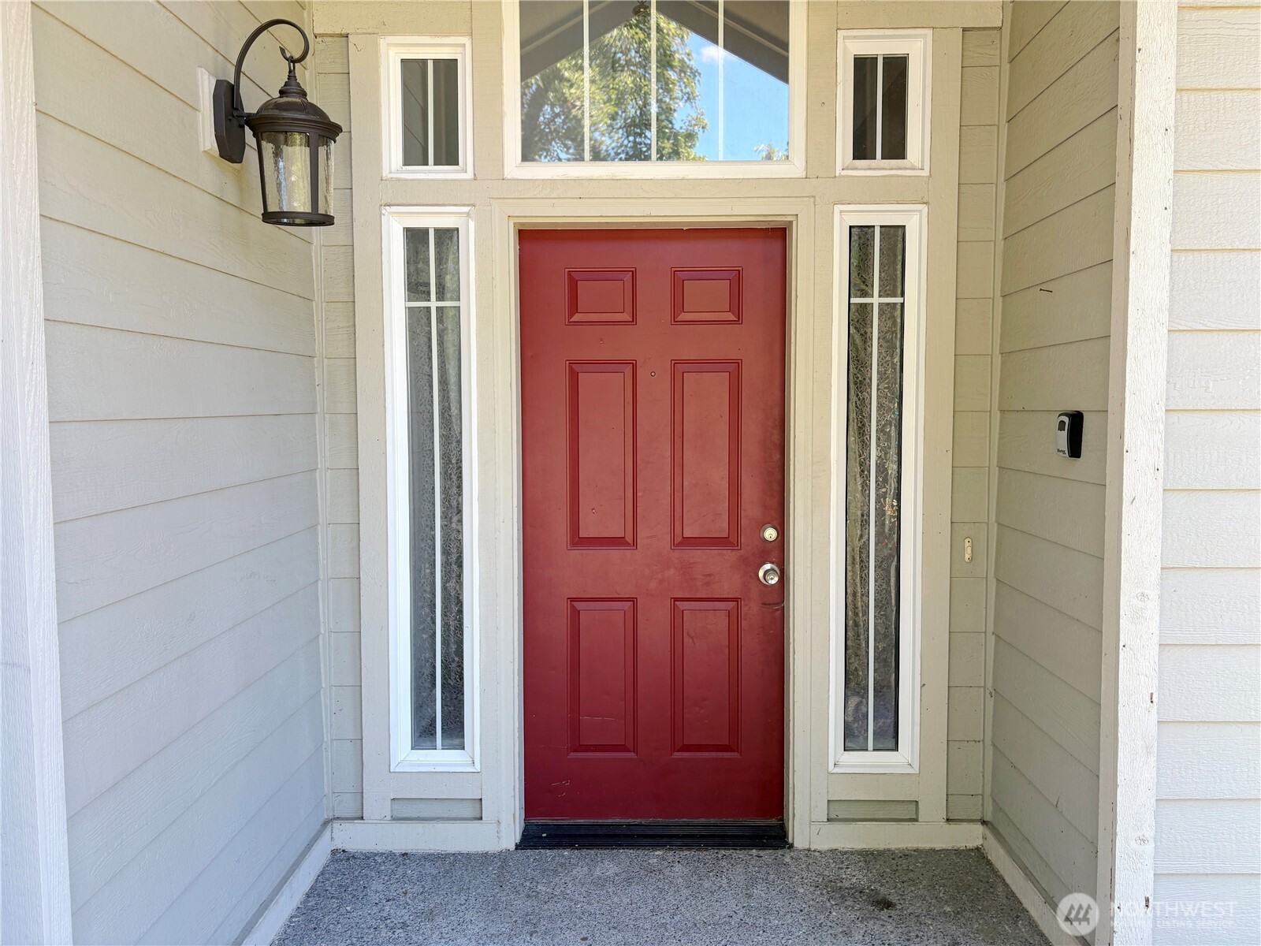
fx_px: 947
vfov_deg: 53.1
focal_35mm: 26
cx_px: 630
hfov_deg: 67.3
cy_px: 473
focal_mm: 5.96
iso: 40
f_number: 1.6
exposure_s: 1/121
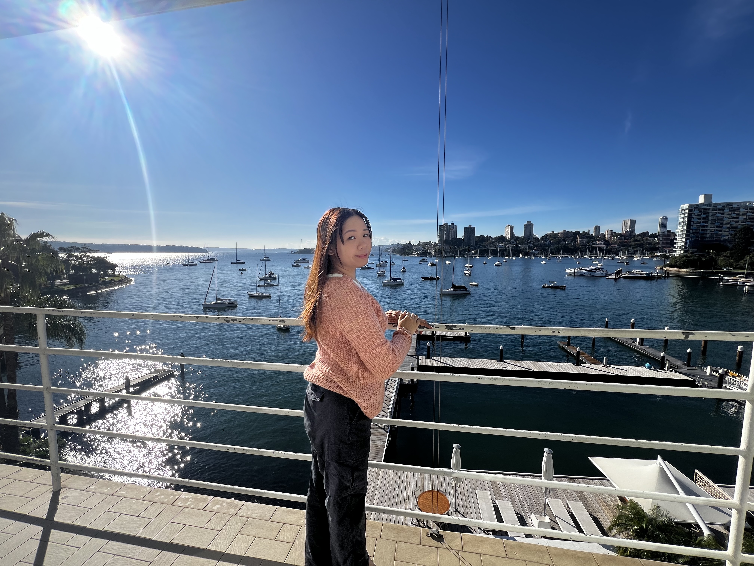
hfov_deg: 106.2
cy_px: 283
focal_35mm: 13
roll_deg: +0.2
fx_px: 283
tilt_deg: -5.8
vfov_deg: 89.9
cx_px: 377
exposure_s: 1/2222
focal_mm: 1.57
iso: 32
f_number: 1.8
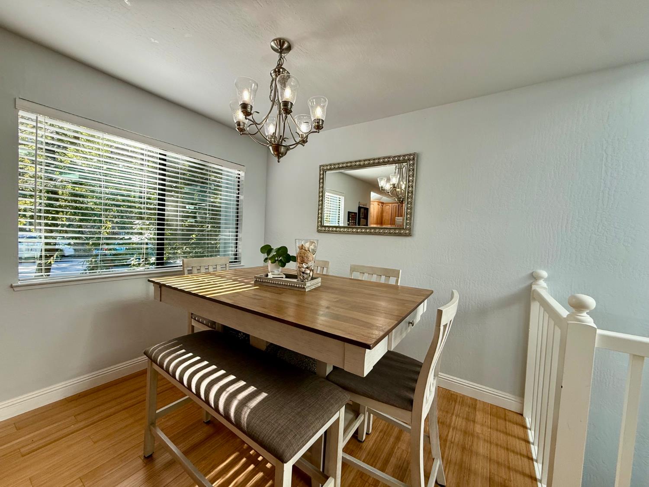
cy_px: 244
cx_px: 324
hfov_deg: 102.1
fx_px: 262
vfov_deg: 85.7
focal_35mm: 14
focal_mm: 2.22
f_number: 2.2
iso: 100
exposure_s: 1/99
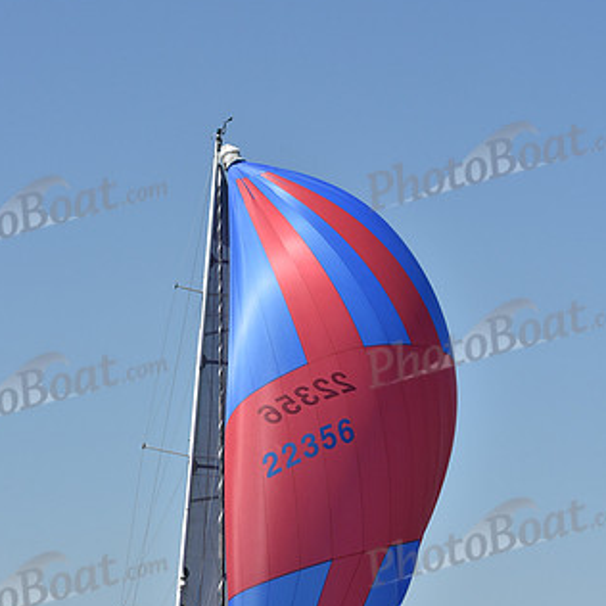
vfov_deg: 11.8
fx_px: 2931
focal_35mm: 148
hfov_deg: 11.8
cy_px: 466
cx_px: 268
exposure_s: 1/1250
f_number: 8
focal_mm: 95
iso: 250
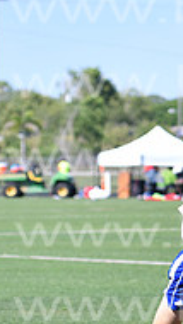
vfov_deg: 4.7
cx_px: 405
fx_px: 3927
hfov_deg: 2.7
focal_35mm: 456
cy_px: 272
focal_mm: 95
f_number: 4
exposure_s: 1/2000
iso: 200
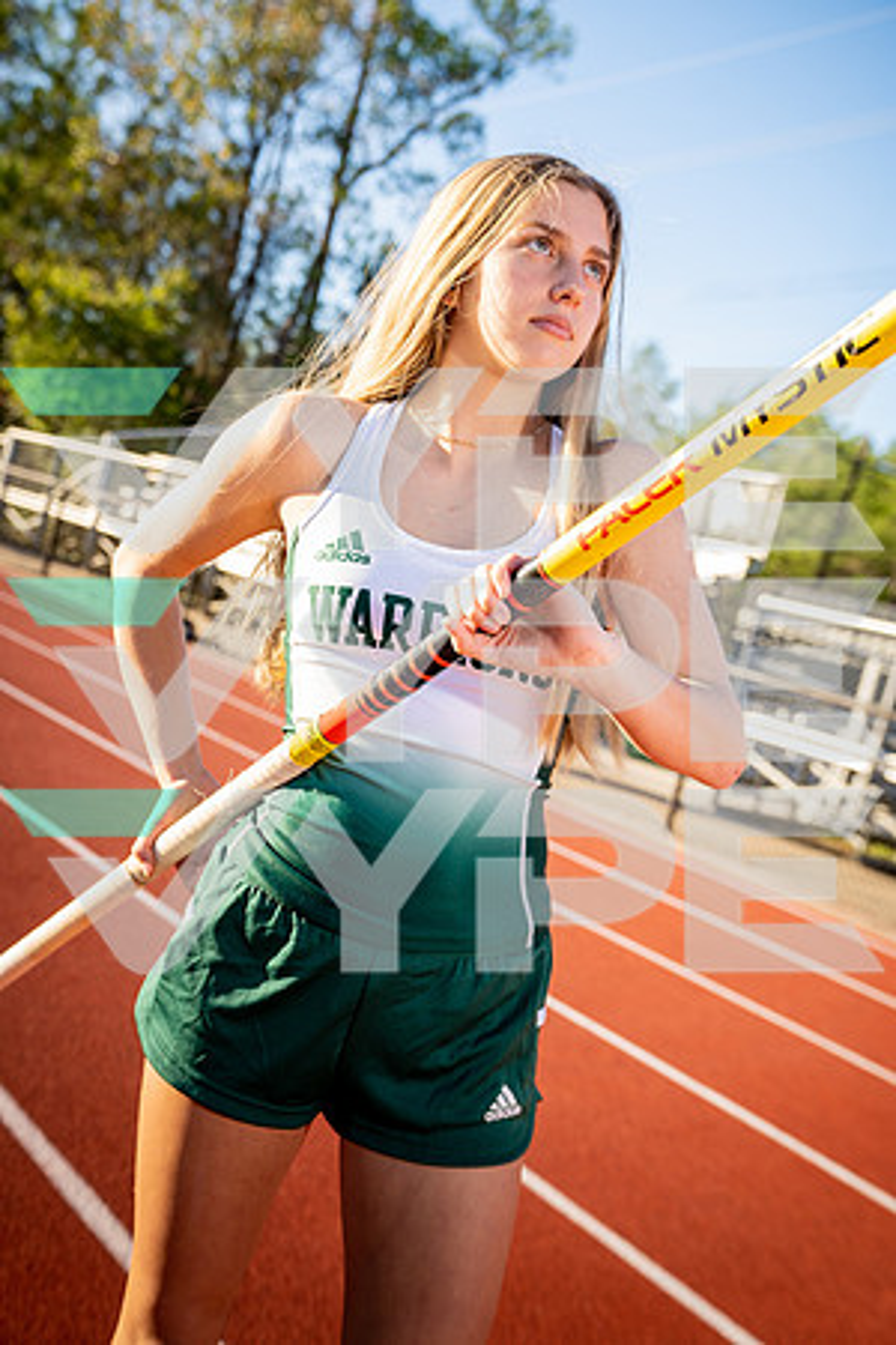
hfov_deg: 33.4
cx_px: 448
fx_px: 1493
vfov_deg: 48.5
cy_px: 672
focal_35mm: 40
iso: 100
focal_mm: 40
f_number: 4
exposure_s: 1/250
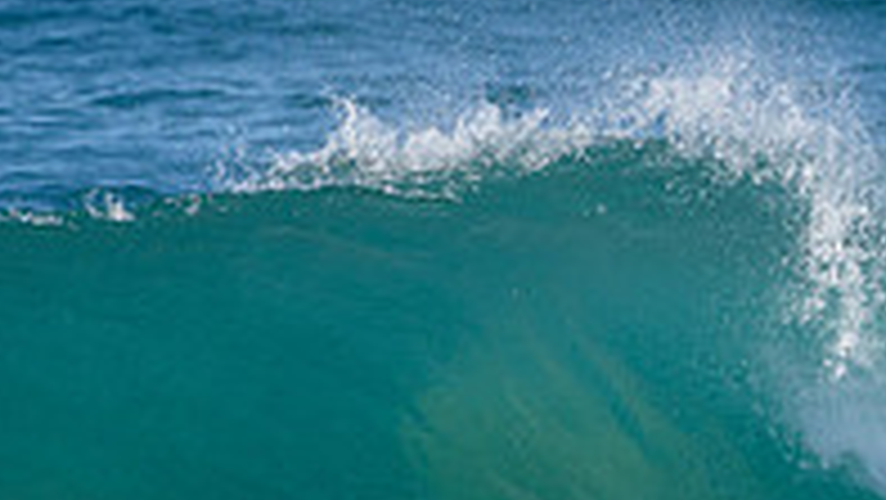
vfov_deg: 0.6
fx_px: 44397
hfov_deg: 1.1
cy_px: 485
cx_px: 1054
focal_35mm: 1889
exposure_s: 1/2000
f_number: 5.6
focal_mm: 500
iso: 220
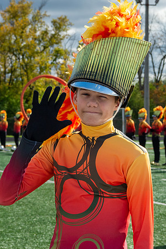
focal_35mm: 123
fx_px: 851
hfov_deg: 11.1
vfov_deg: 16.6
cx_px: 107
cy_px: 105
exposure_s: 1/3200
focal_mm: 70
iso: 1600
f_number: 10
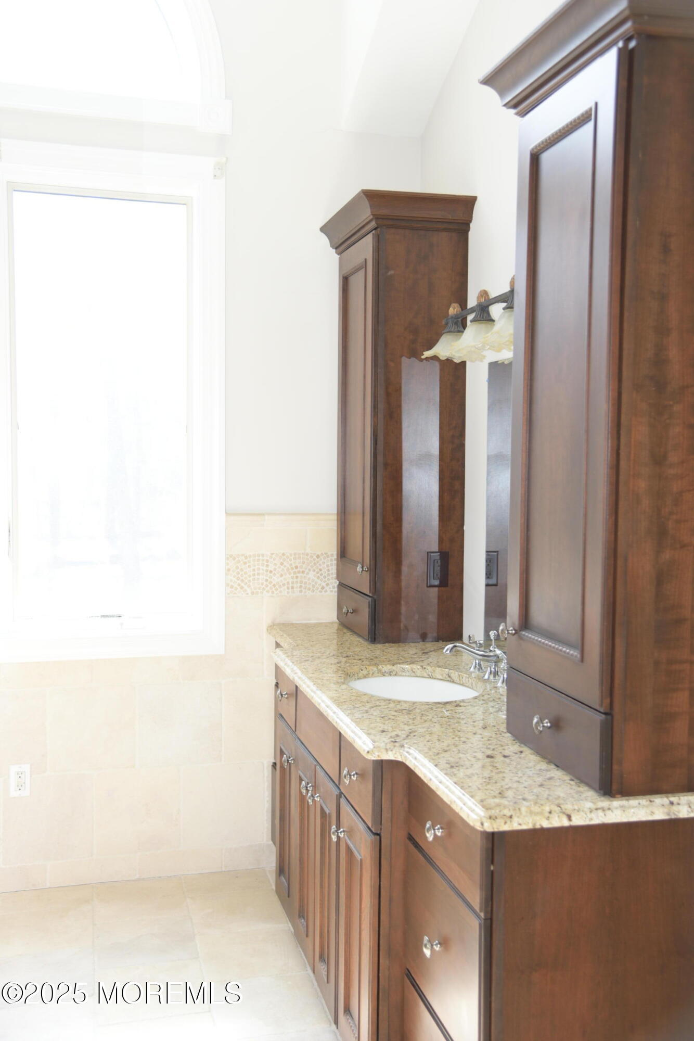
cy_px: 520
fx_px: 1098
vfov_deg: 50.7
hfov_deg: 35.1
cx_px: 347
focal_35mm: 38
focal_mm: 38
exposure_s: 1/60
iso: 200
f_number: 4
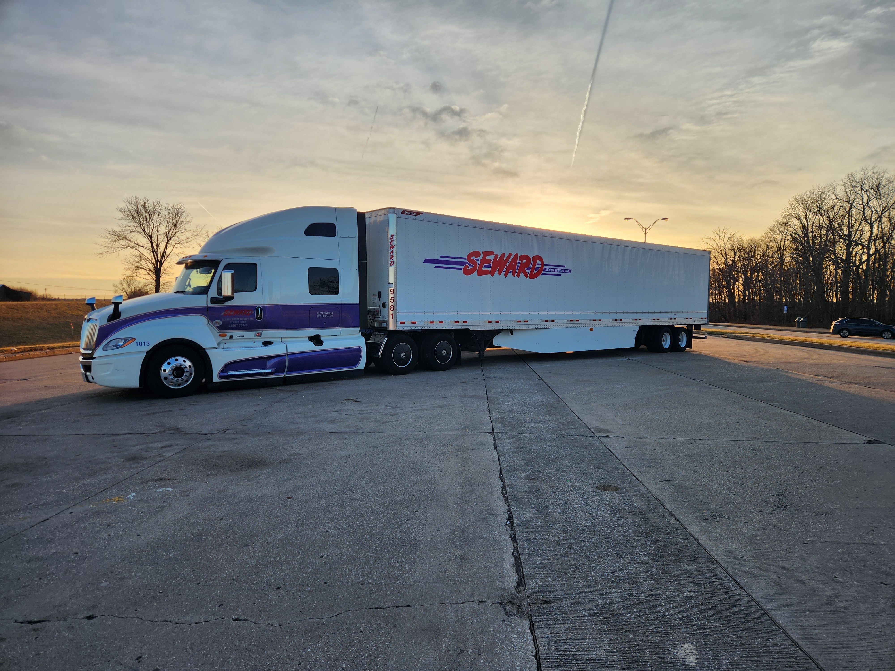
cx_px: 448
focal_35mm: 23
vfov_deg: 58.9
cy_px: 336
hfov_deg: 73.9
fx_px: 595
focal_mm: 5.4
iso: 20
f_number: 1.8
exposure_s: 1/466
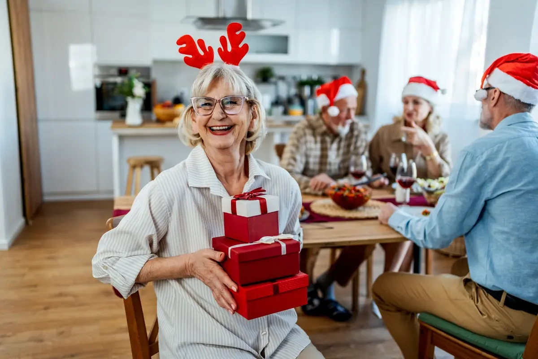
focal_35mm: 35
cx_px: 269
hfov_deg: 54.4
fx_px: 523
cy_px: 180
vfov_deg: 37.9
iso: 500
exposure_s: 1/640
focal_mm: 35
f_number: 1.8
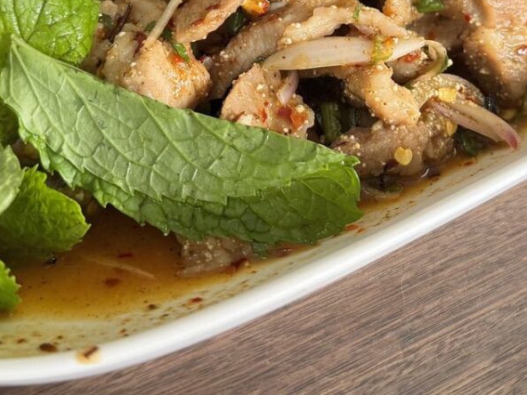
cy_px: 93
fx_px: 716
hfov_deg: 40.4
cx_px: 244
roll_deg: +1.6
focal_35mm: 47
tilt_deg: -26.6
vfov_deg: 30.3
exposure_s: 1/121
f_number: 1.78
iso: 125
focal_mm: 6.76
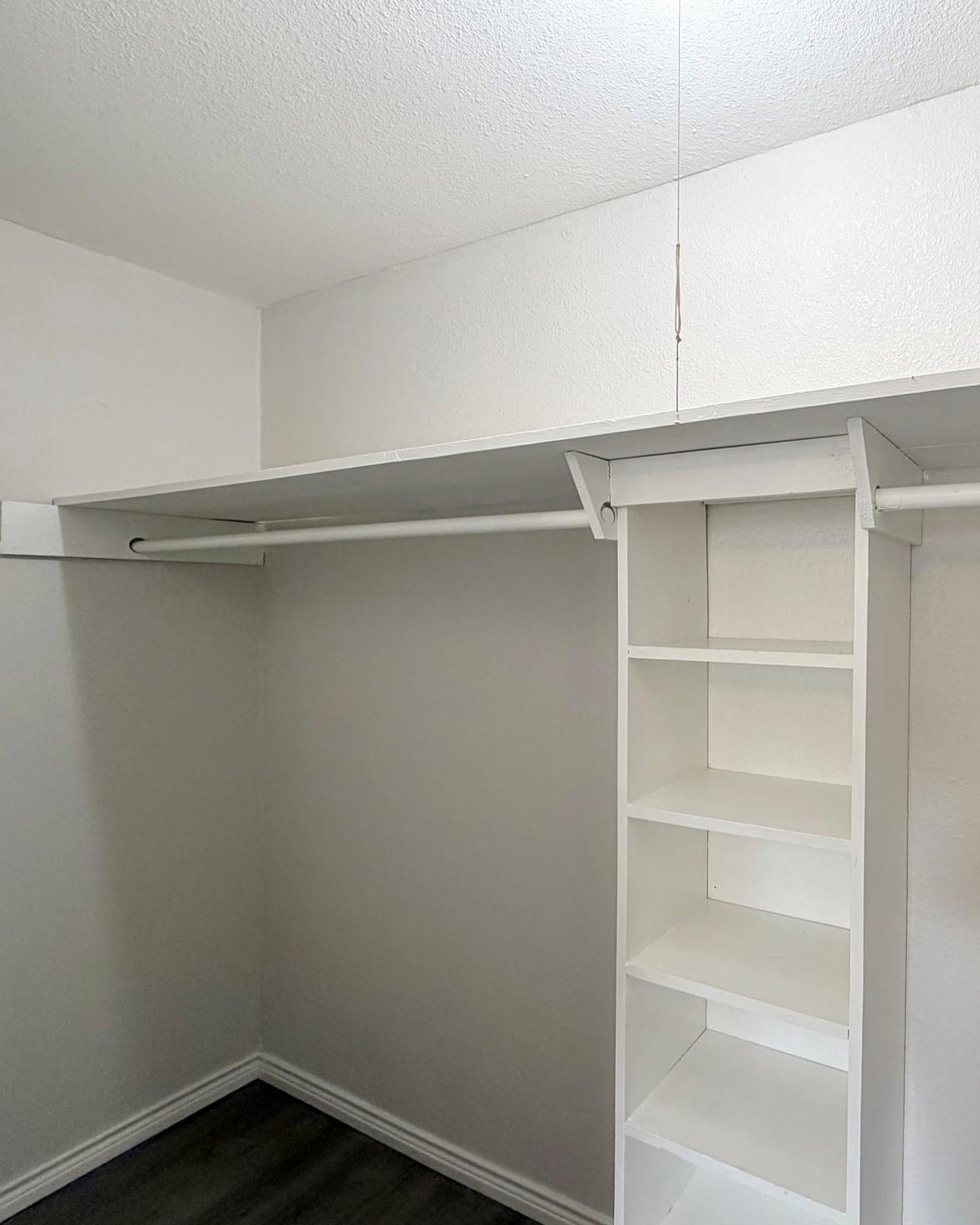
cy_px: 599
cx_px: 754
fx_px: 689
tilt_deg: +0.1
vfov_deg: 83.3
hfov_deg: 65.8
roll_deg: +0.2
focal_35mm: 19
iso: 200
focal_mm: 2.22
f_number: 2.2
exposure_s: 1/60
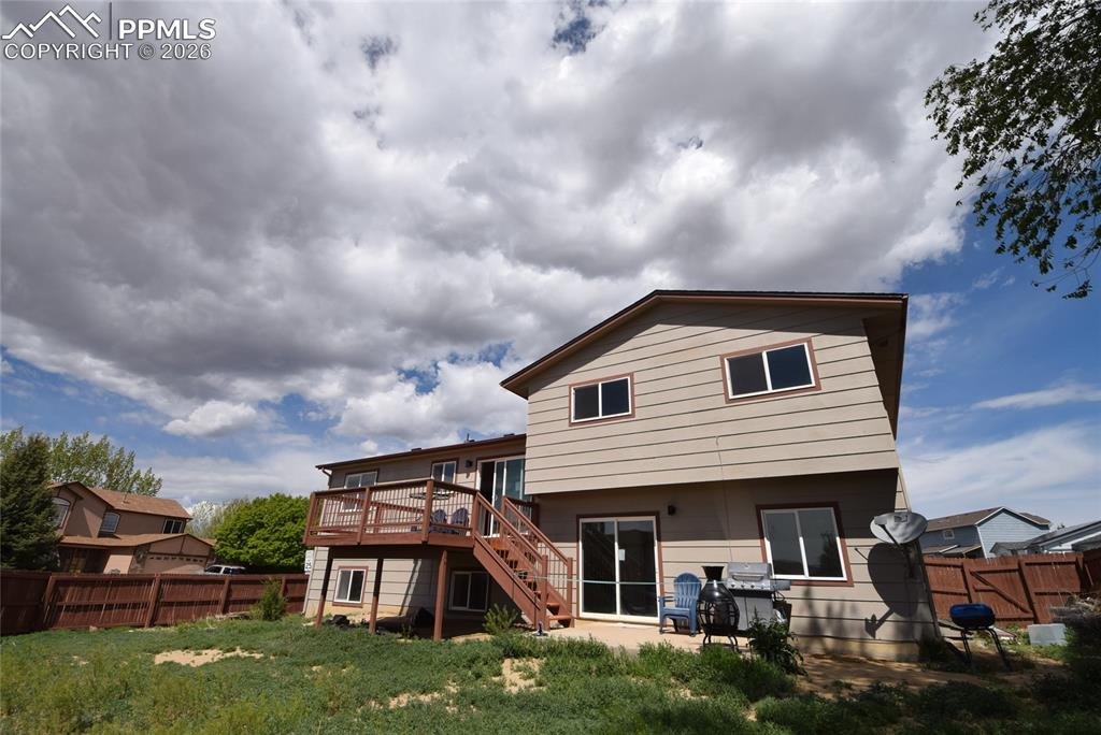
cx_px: 550
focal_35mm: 15
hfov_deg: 100.4
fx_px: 459
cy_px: 368
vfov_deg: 77.4
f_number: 11
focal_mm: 10
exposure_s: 1/500
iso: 200
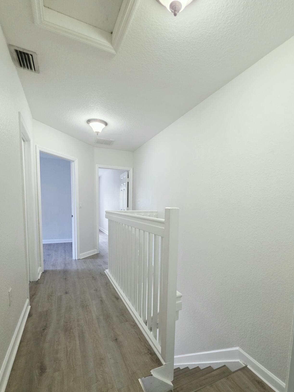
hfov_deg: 78.1
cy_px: 228
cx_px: 153
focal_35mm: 16
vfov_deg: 93.7
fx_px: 181
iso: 250
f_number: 1.9
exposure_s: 1/60
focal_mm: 2.2
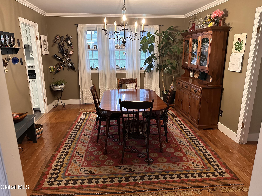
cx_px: 131
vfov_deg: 56.8
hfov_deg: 71.6
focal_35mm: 24
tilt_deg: -14.6
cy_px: 98
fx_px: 182
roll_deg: +0.2
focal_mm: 6.86
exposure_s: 1/40
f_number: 1.78
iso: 640
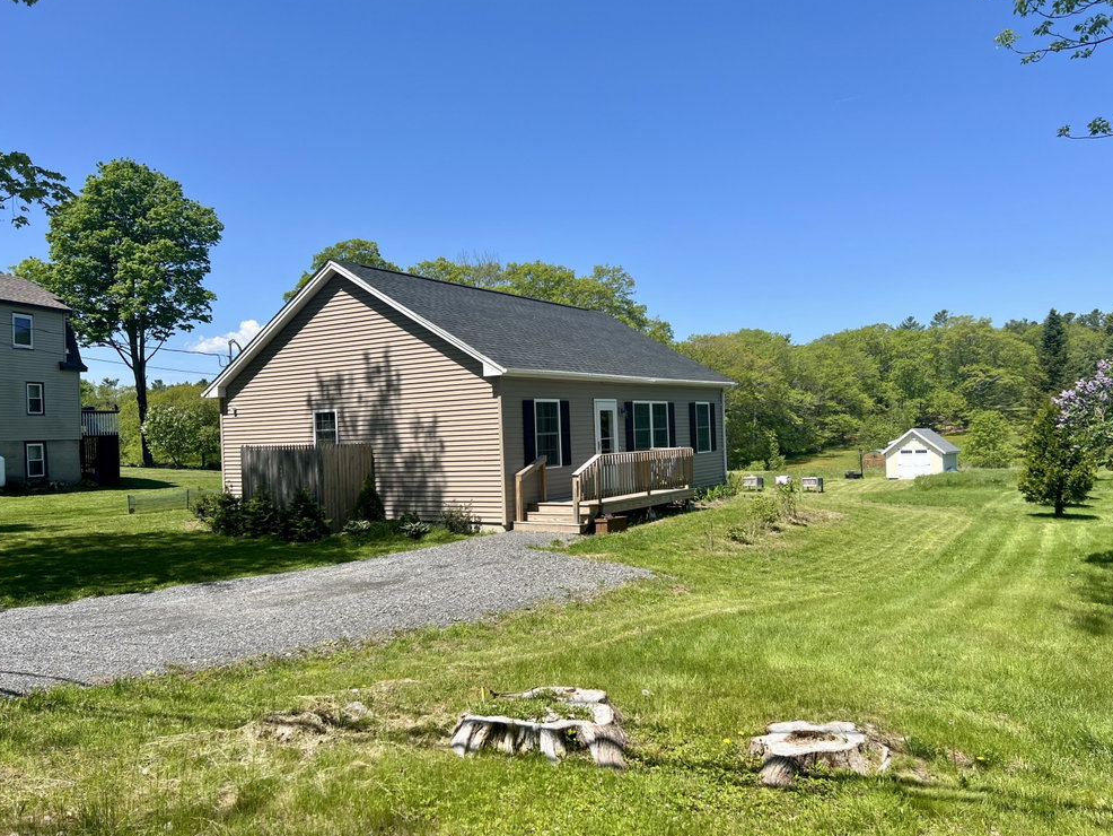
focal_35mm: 27
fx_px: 868
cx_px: 569
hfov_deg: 65.3
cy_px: 418
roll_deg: +2.5
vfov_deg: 51.4
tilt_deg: +0.8
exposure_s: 1/2994
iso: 50
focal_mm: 5.7
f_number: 1.5
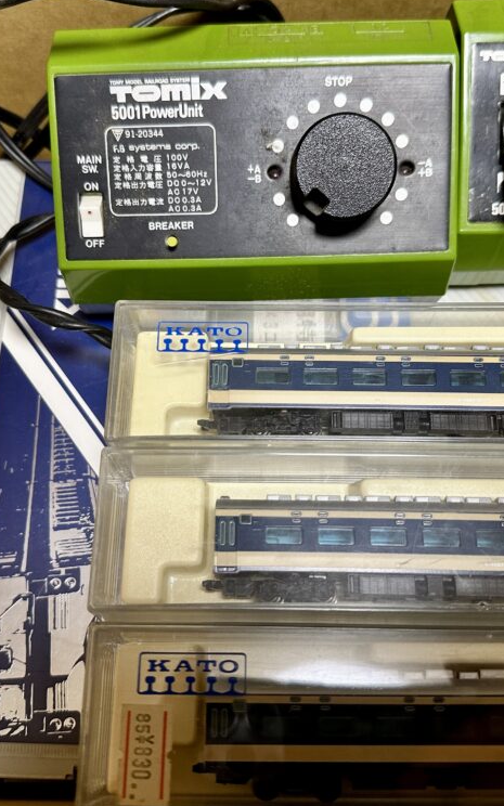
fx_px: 769
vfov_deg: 55.3
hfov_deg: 36.3
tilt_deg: -68.0
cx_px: 250
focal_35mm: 35
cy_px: 393
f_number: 1.78
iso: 200
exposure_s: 1/76
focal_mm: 6.86
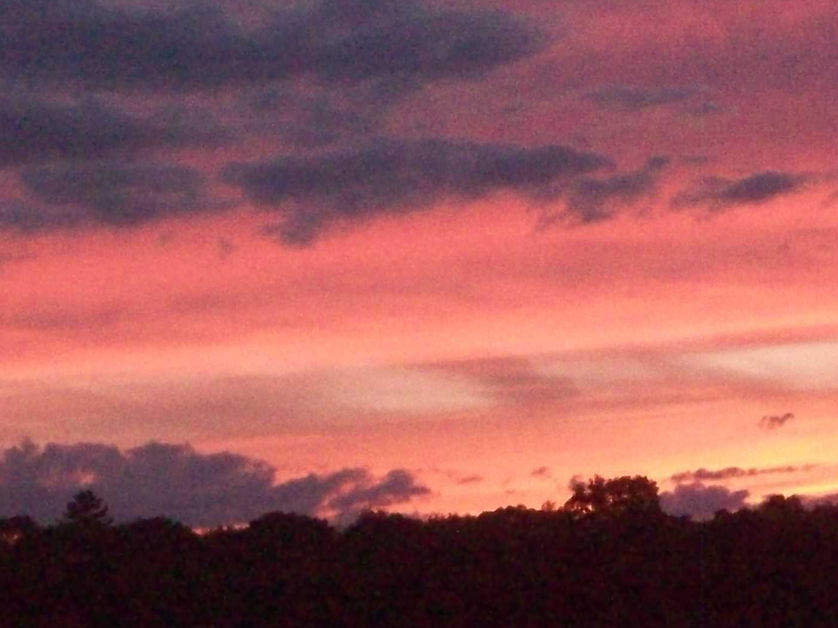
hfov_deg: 9.8
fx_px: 4865
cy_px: 568
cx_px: 138
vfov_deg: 7.4
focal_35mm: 201
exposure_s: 1/229
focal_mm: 15.3
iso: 800
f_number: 4.7
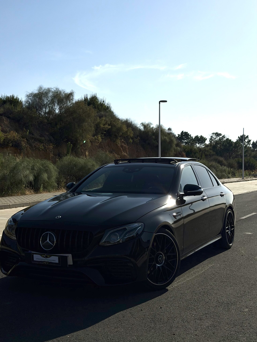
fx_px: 475
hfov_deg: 30.3
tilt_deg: -0.3
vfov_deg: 39.7
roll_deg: -0.4
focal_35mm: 48
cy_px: 171
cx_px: 128
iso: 100
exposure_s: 1/43478
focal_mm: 6.76
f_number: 1.78
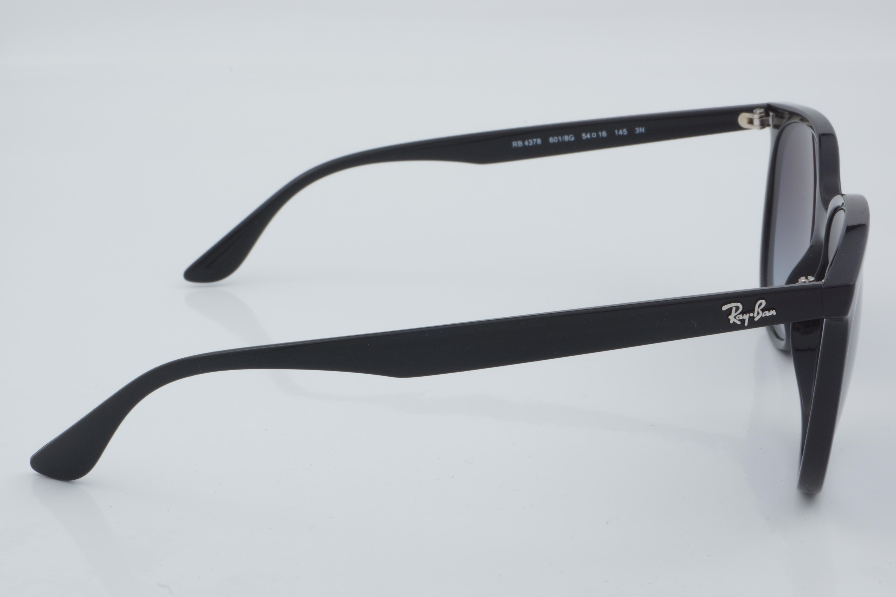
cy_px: 298
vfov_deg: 18.2
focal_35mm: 75
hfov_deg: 27.0
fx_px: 1867
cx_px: 448
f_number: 32
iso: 100
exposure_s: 1/4
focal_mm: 50
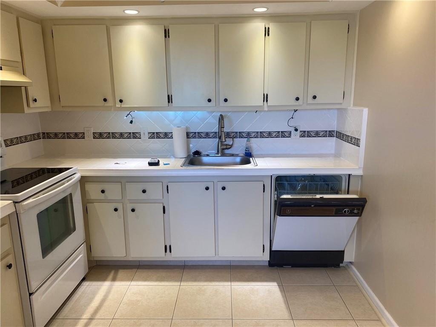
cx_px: 218
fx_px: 327
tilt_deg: -12.1
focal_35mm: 26
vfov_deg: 53.1
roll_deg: -0.1
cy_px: 164
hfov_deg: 67.3
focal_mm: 4.25
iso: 80
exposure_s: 1/120
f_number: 1.8
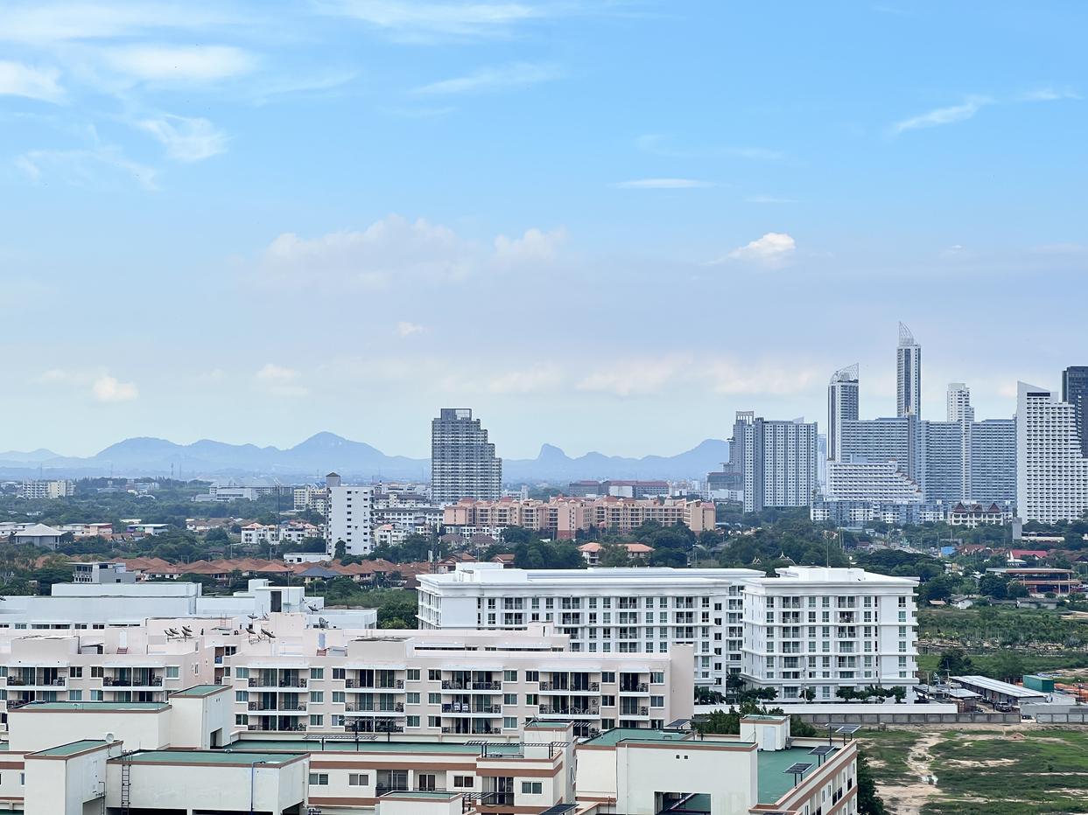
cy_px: 408
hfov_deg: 25.3
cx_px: 544
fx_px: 2420
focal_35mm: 77
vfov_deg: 19.1
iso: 32
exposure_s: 1/471
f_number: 2.8
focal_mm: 9
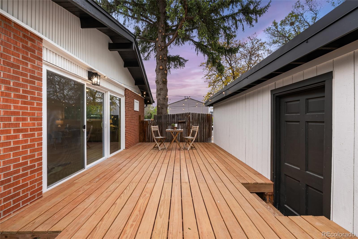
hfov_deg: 96.7
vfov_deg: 73.8
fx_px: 159
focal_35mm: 16
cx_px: 179
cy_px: 120
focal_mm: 16
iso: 200
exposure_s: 1/15
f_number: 8
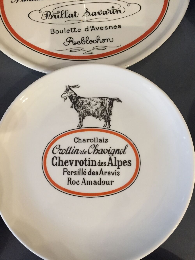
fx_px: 218
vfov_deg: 61.7
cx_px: 98
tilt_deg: -78.8
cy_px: 130
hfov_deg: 48.2
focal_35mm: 29
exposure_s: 1/33
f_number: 2.2
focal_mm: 4.15
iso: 250
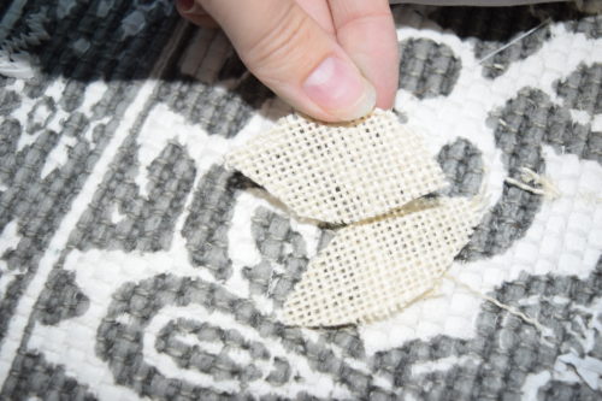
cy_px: 200
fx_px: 677
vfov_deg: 33.0
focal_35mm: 40
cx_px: 301
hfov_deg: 47.9
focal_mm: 27
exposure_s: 1/20
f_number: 4.5
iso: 800
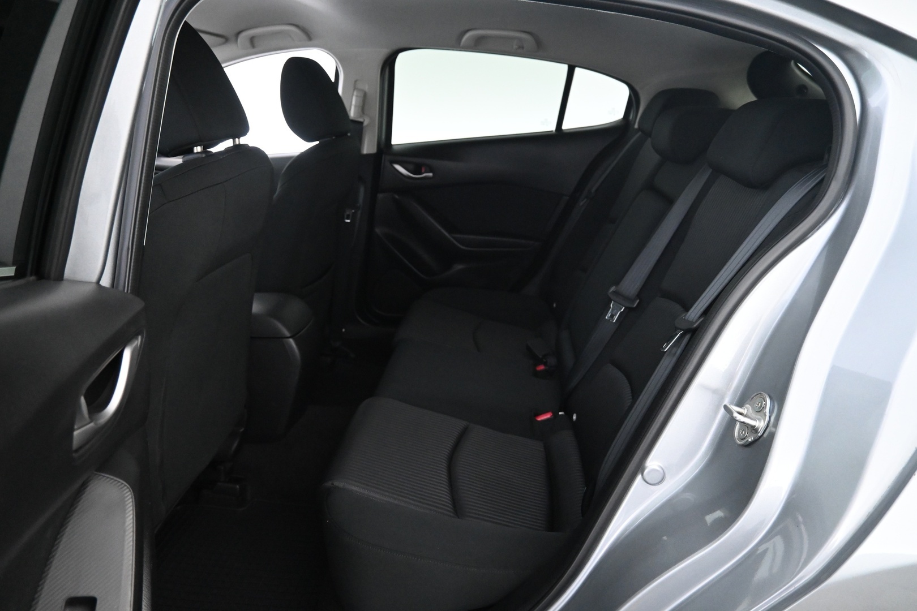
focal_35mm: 24
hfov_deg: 73.7
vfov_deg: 53.1
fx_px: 611
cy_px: 306
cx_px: 458
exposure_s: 1/50
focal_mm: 16
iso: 4000
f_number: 3.5
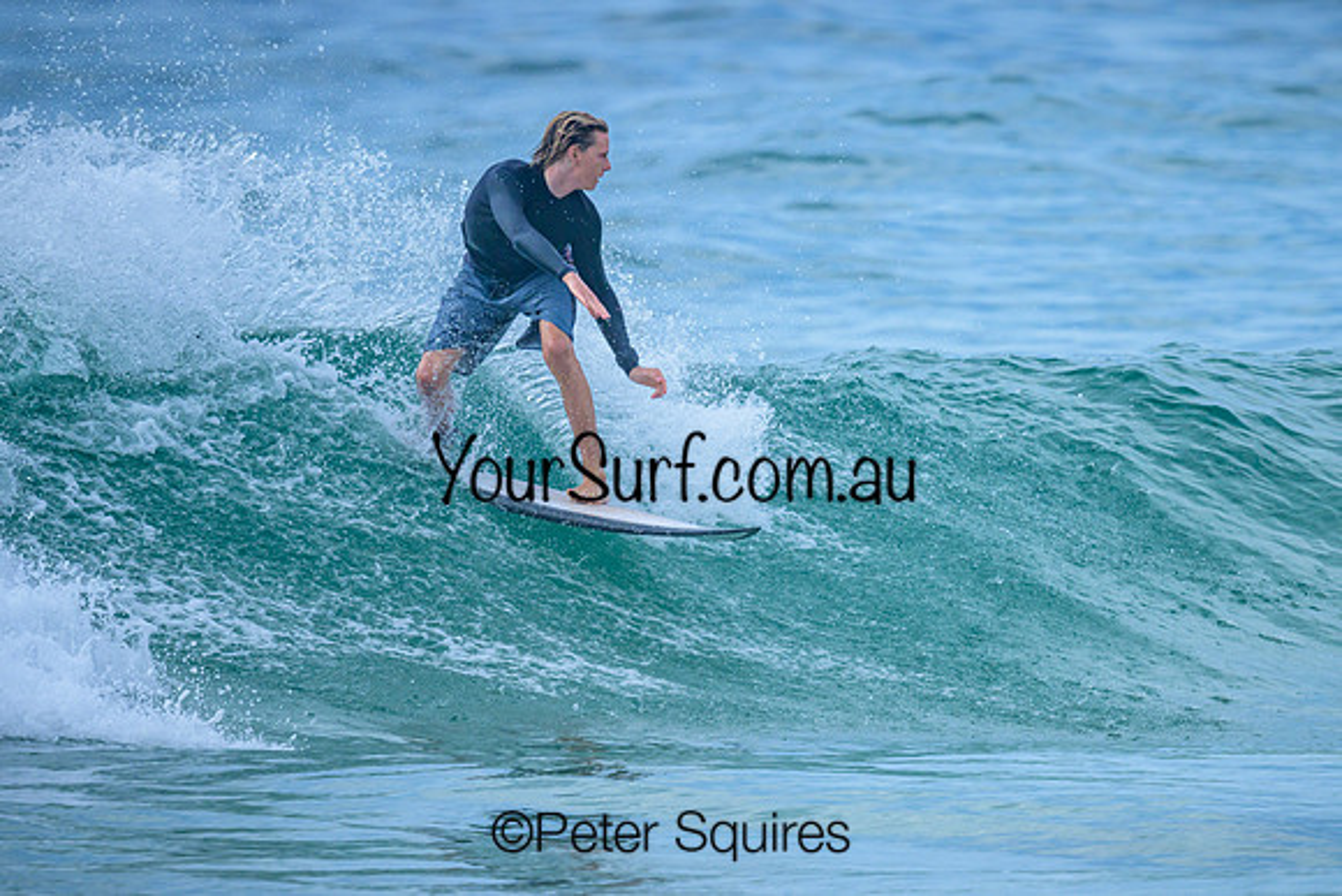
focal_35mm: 1073
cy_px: 504
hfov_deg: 1.9
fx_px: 40007
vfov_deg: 1.3
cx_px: 786
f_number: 6.3
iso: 450
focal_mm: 800
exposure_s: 1/3200
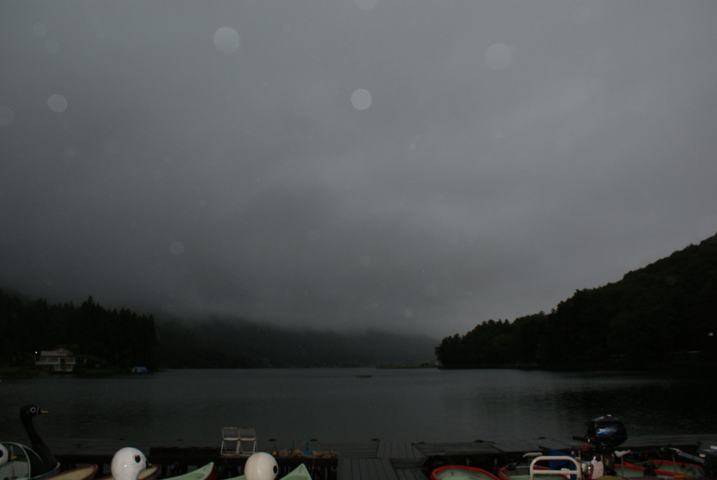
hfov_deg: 67.3
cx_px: 358
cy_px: 240
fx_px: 538
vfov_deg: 48.1
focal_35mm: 27
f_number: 5.6
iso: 400
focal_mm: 18
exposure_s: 1/60
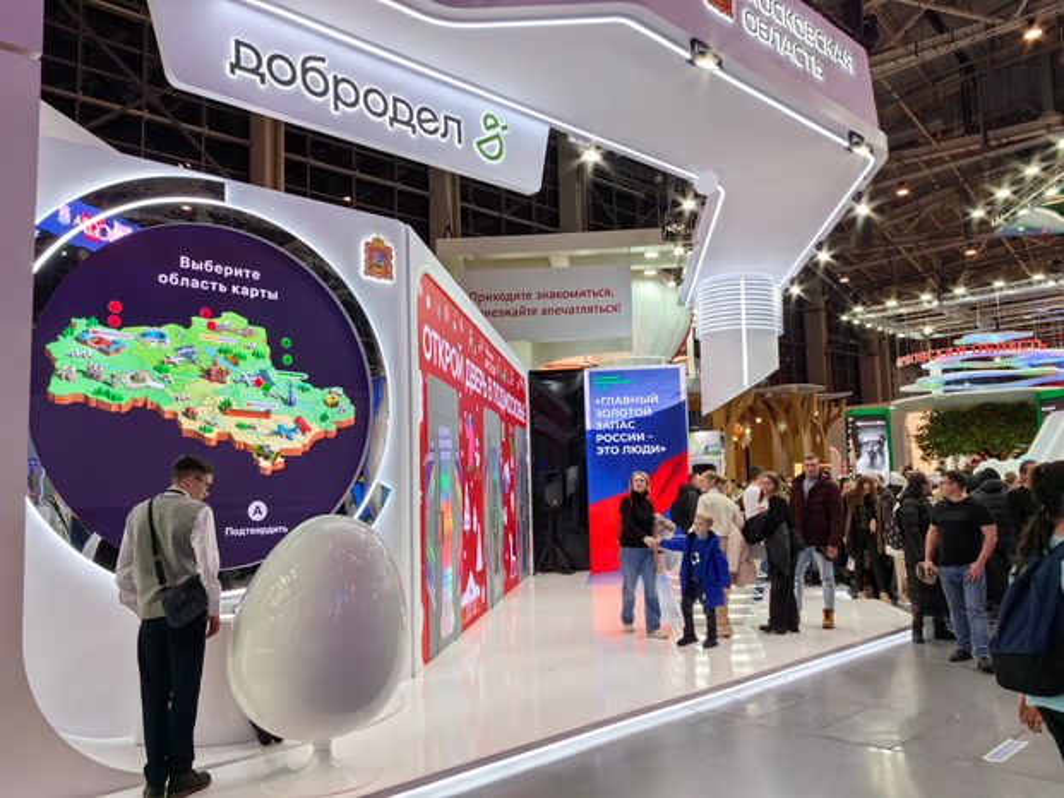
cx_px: 532
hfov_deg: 65.3
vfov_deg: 51.4
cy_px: 399
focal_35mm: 27
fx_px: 830
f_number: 4
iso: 100
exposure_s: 1/100
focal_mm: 5.75
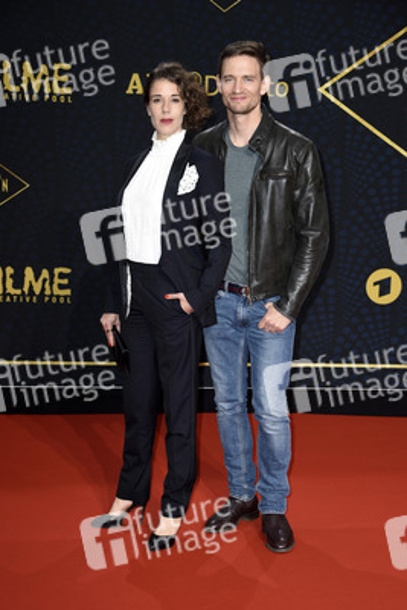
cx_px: 204
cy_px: 305
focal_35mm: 72
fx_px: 1220
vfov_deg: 28.1
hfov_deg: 18.9
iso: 500
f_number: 5.6
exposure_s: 1/250
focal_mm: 72
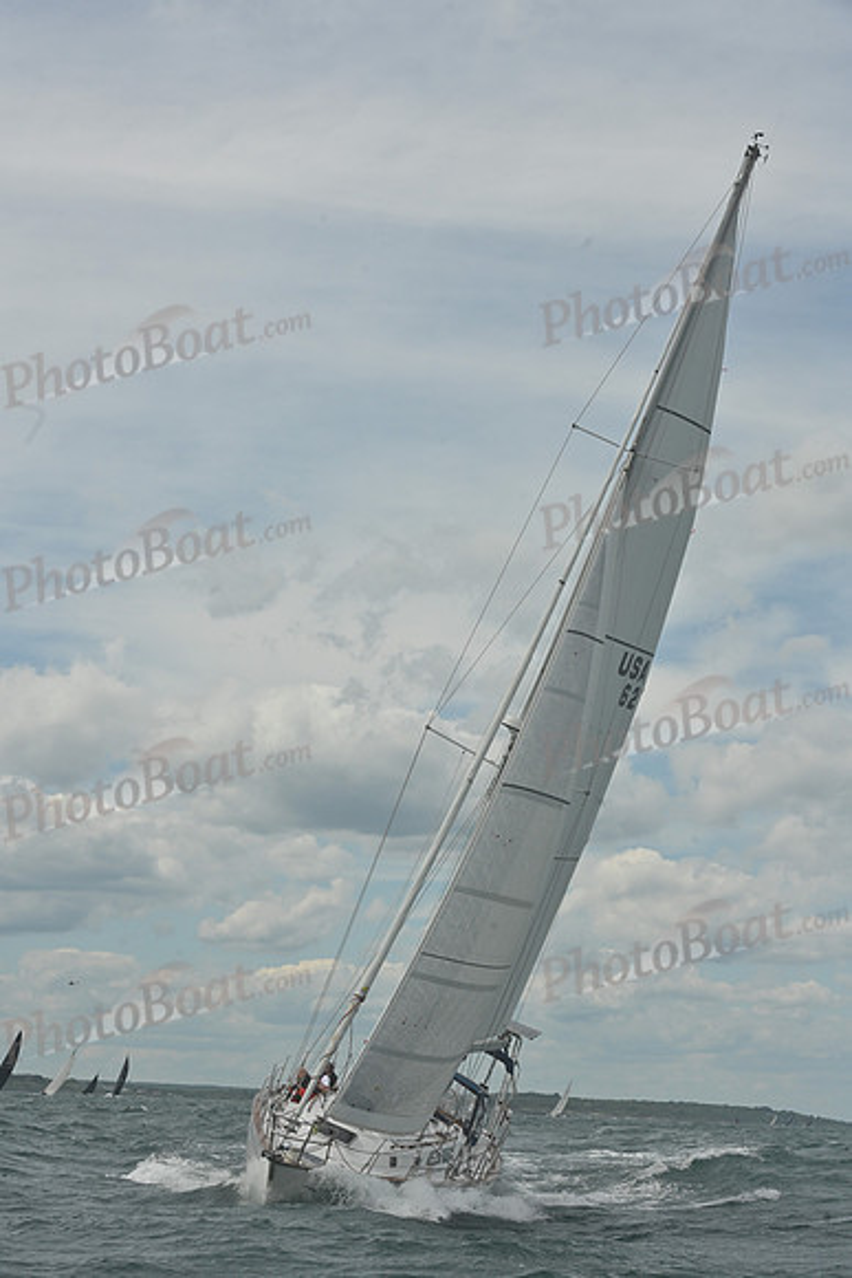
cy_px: 639
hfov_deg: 19.5
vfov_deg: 28.8
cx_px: 426
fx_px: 2483
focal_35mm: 70
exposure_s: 1/1250
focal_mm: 70
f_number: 13
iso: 320
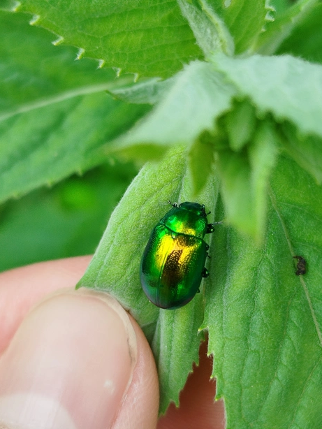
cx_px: 164
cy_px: 222
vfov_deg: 69.3
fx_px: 310
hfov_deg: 54.9
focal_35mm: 25
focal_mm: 5.31
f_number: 1.7
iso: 50
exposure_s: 1/110
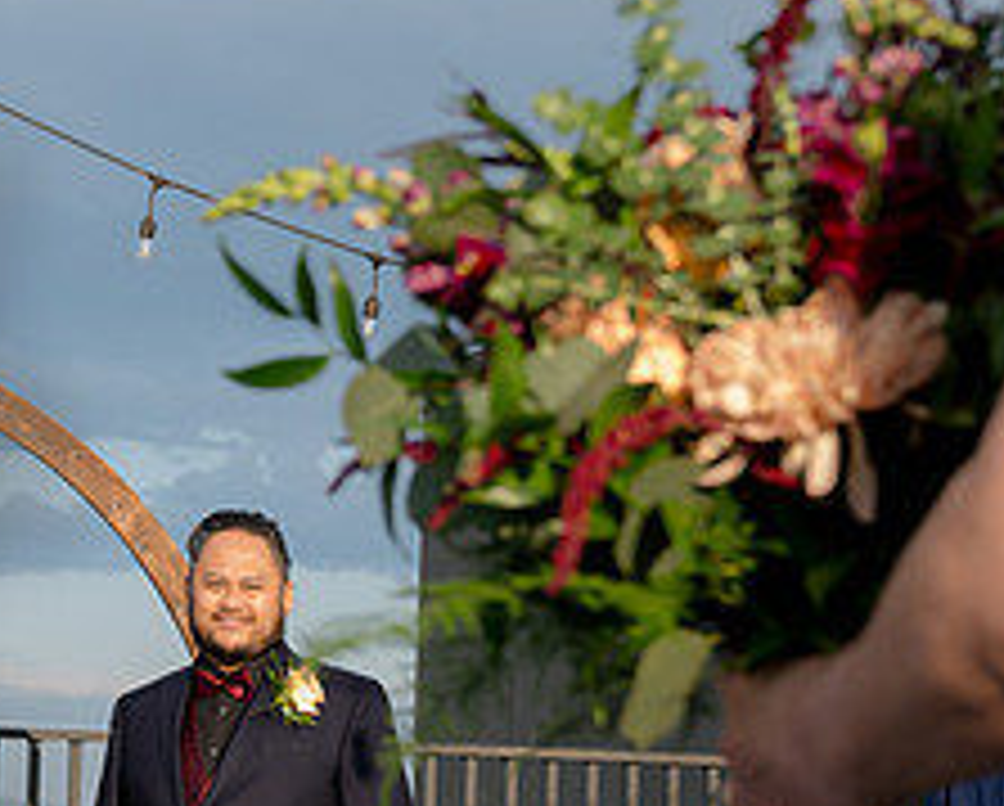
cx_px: 7
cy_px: 600
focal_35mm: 163
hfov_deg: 11.7
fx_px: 4850
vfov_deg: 9.5
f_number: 5
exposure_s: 1/400
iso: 320
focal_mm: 45
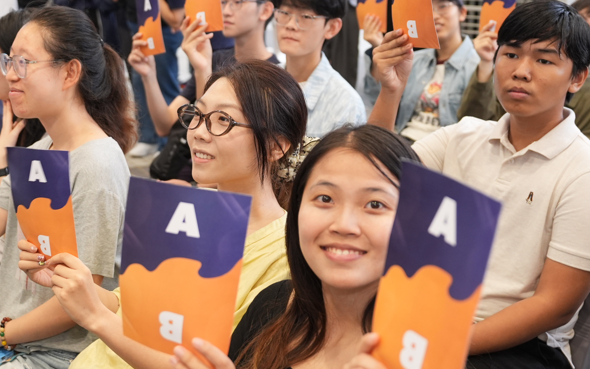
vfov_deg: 22.0
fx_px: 949
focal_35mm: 59
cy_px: 194
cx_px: 124
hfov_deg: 33.6
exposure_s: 1/200
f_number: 2.8
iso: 1000
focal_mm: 31
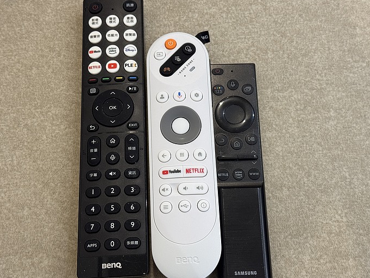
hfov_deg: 34.9
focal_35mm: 55
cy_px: 138
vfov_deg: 26.6
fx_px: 588
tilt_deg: -64.3
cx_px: 190
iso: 125
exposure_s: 1/60
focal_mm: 6.76
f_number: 1.78
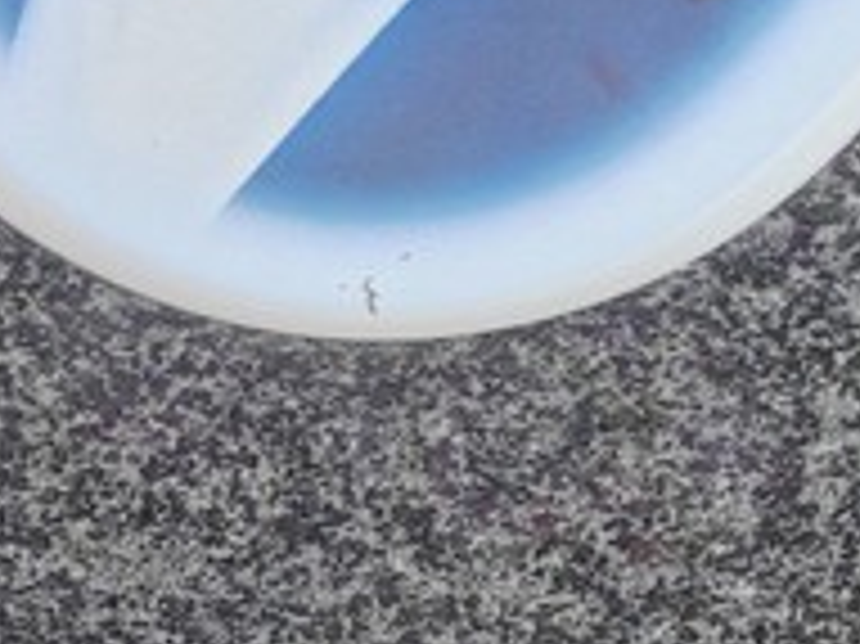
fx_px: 2806
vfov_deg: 11.7
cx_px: 261
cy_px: 1288
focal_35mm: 113
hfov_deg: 17.4
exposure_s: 1/340
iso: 100
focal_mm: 5.52
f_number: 1.9
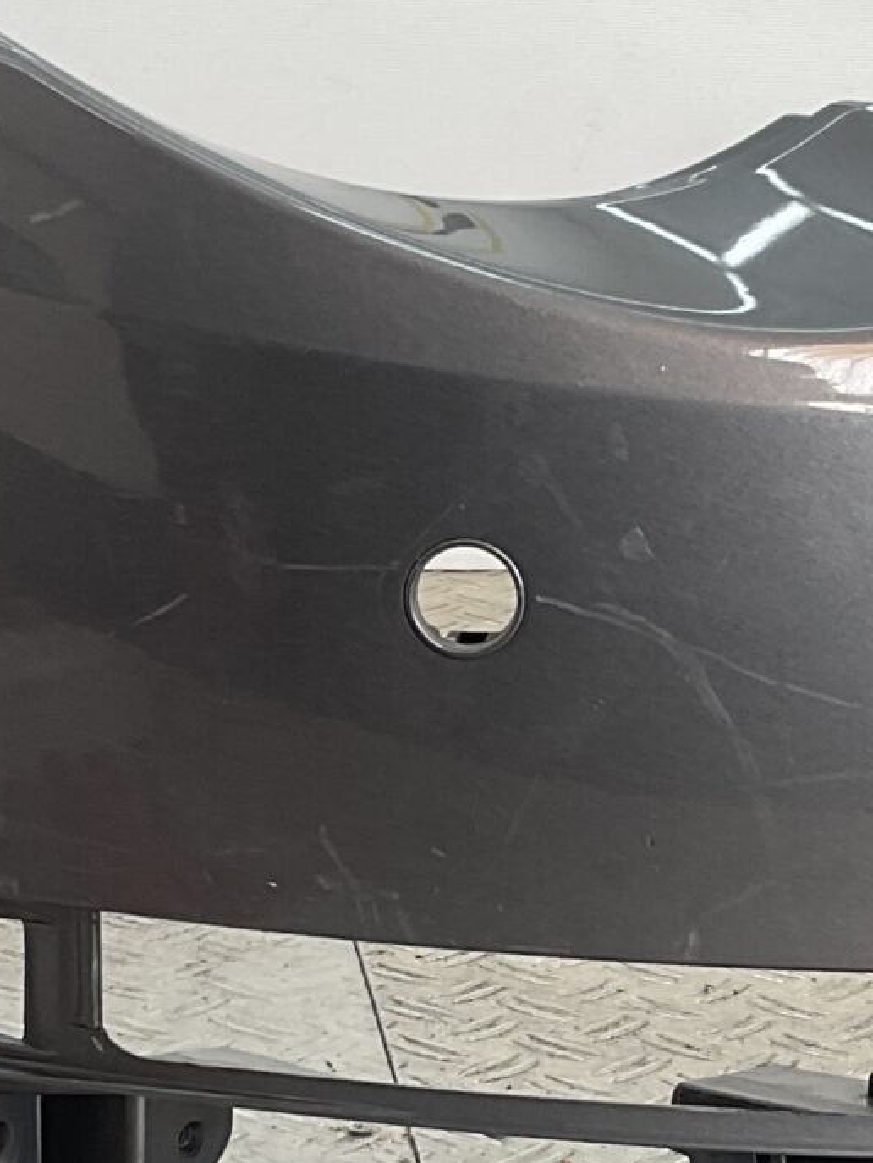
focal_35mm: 108
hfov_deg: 13.7
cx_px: 656
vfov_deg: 18.2
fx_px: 3628
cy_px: 723
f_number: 1.8
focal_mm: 3
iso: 16
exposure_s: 1/141
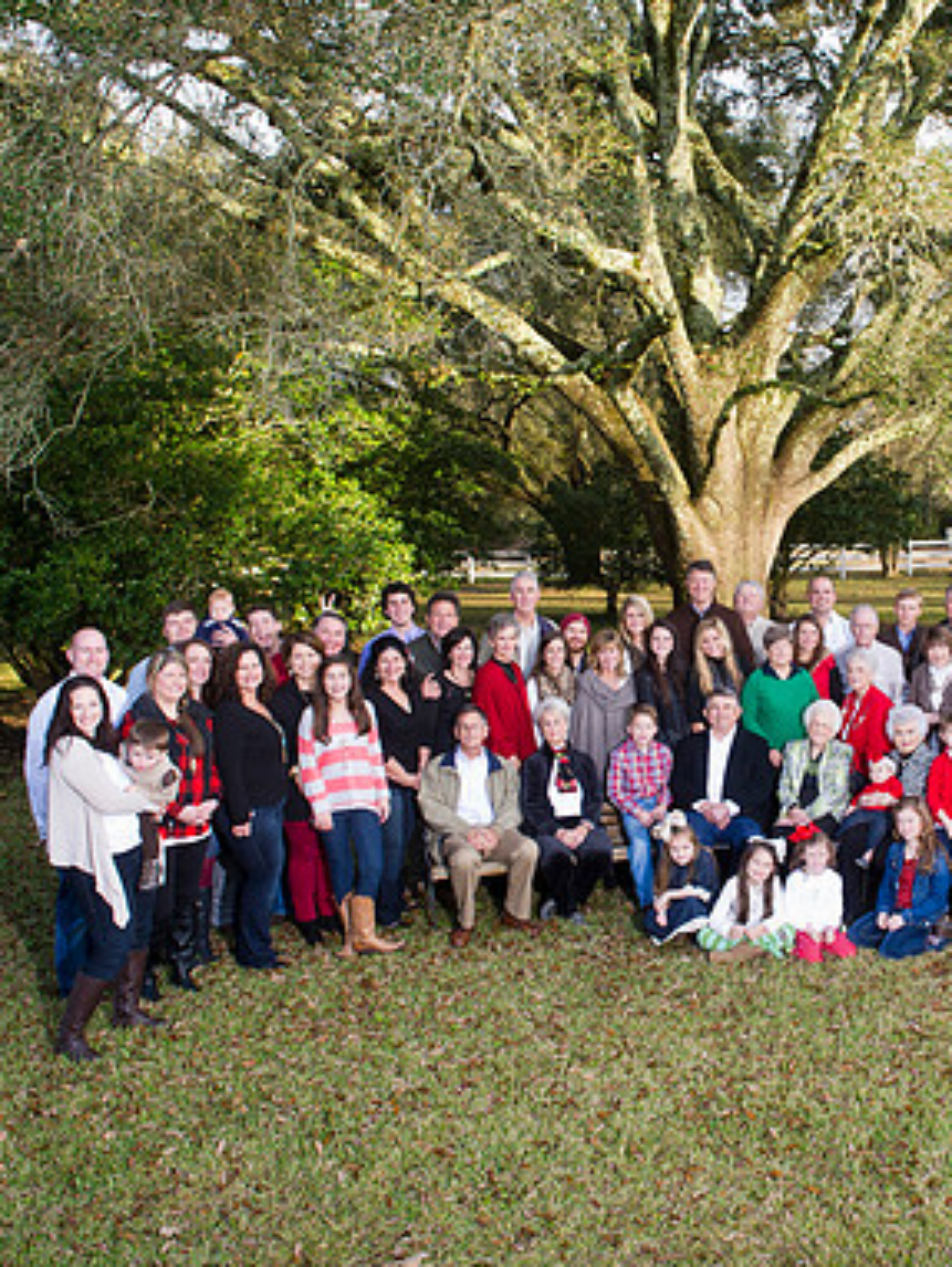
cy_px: 630
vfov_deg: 52.6
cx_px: 736
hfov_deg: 39.4
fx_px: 1282
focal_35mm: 35
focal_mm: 24
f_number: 8
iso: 1000
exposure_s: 1/250
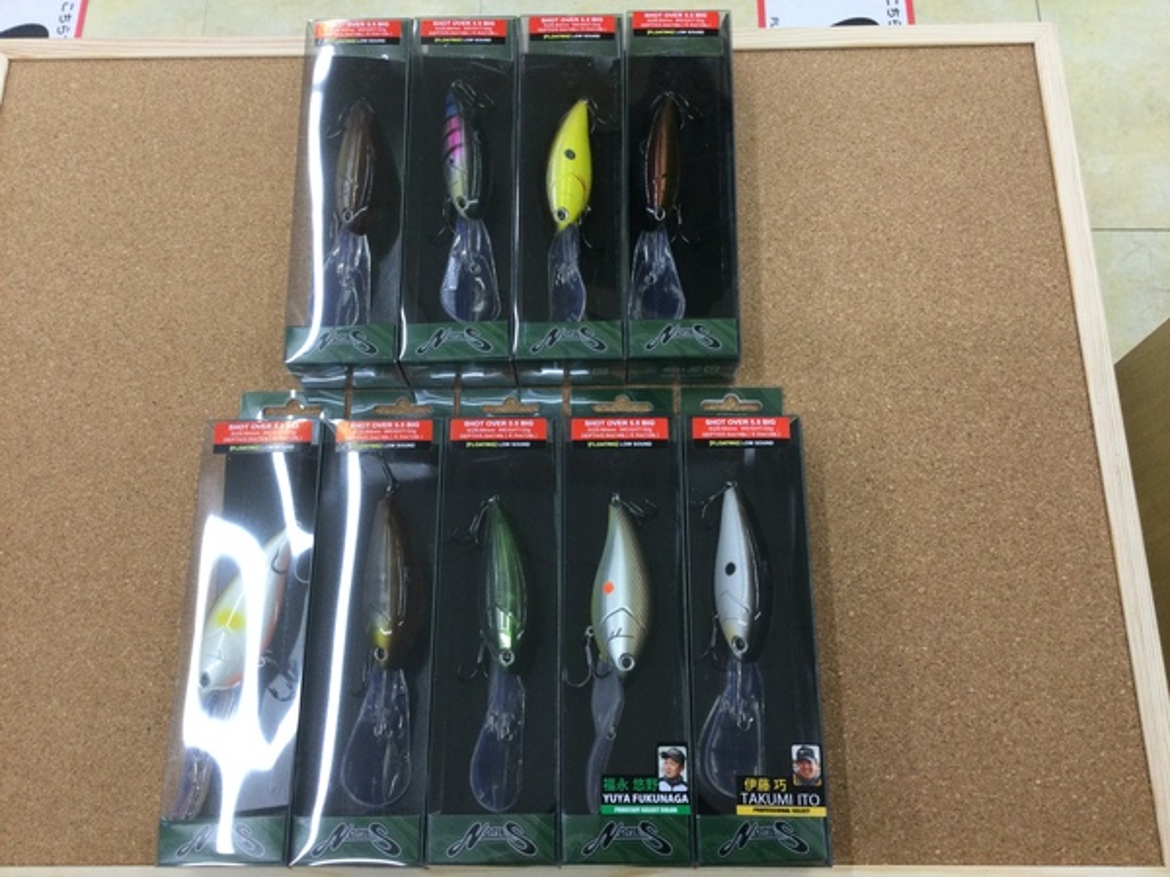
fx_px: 1048
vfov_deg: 45.4
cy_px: 438
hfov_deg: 58.4
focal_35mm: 31
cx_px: 585
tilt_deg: -72.0
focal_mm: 3.3
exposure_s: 1/30
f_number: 2.4
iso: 40
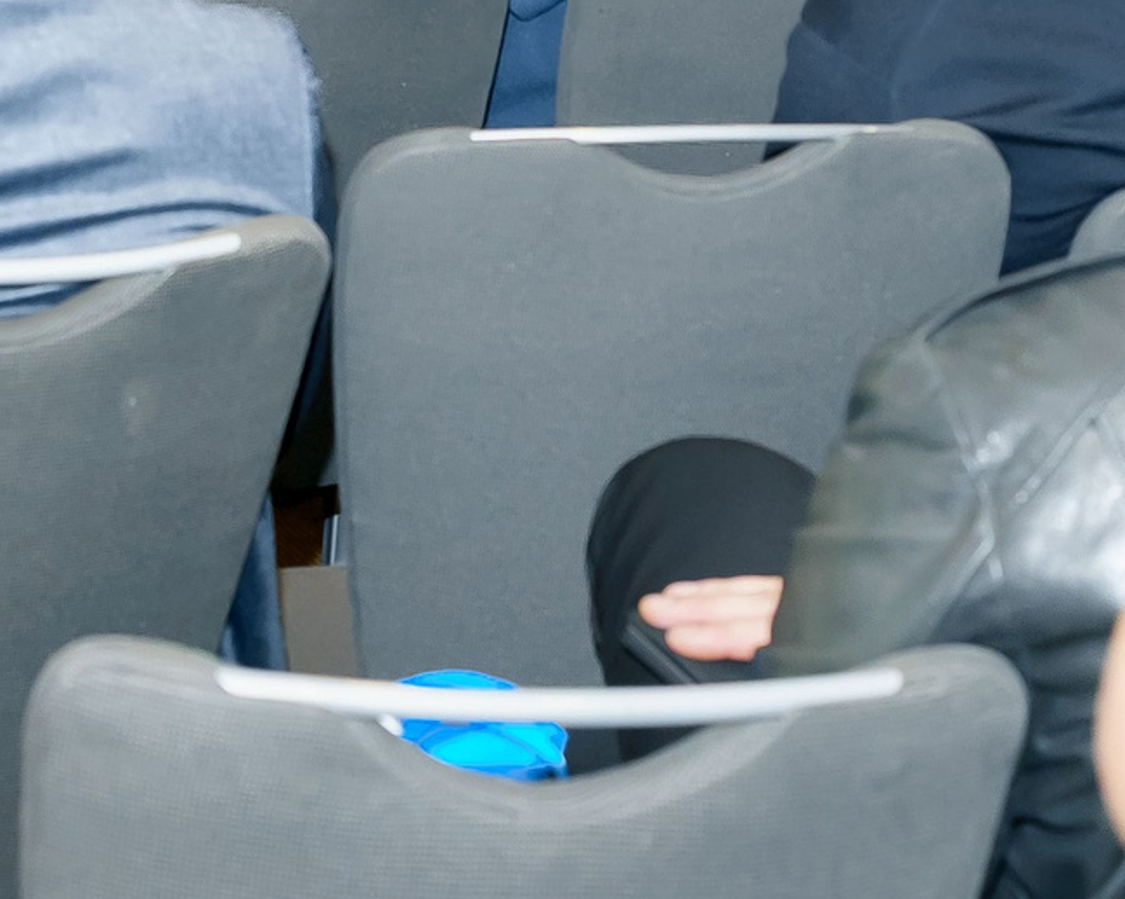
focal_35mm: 136
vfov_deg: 11.1
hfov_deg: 13.6
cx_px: -381
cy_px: -276
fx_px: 4528
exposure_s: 1/125
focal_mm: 35
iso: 1600
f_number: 4.5
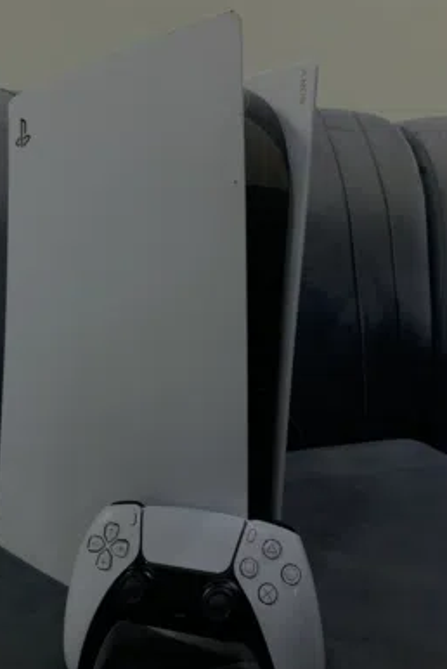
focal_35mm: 28
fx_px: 521
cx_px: 199
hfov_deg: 46.4
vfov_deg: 65.4
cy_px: 340
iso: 125
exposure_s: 1/60
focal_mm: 4.25
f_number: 1.8
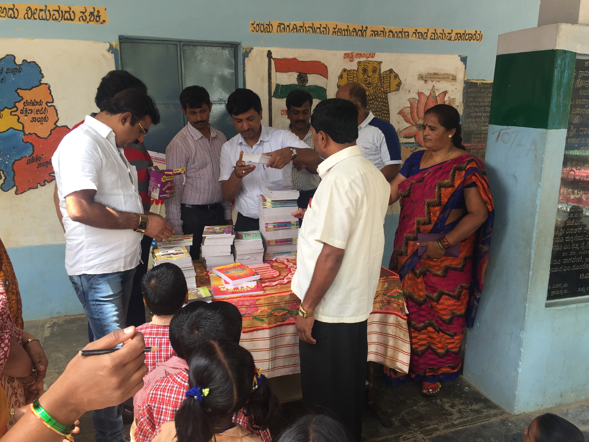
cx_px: 294
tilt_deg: -12.5
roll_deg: -1.2
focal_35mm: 29
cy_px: 221
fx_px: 493
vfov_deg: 48.2
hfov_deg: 61.7
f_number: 2.2
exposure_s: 1/100
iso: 32
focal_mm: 4.15
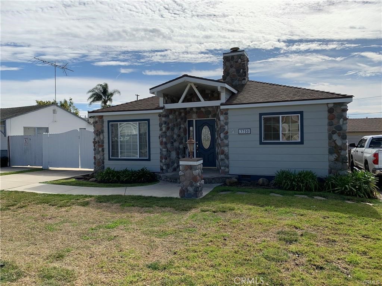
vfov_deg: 53.1
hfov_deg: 67.3
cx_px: 191
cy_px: 143
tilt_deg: -2.4
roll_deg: +1.2
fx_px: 287
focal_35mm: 26
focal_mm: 4.25
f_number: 1.8
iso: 25
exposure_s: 1/4274
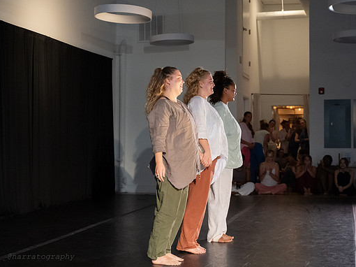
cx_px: 217
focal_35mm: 62
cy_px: 126
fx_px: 637
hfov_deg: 31.1
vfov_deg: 23.6
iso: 6400
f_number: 3.5
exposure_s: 1/400
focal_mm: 50
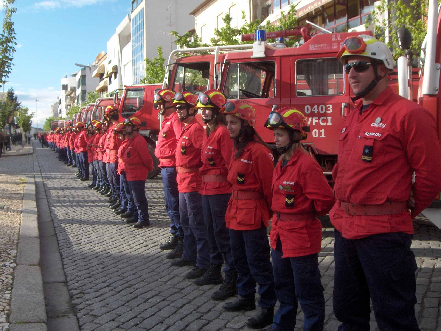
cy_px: 166
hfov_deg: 47.9
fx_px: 497
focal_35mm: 39
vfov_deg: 36.8
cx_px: 220
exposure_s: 1/403
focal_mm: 8
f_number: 4.8
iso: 100
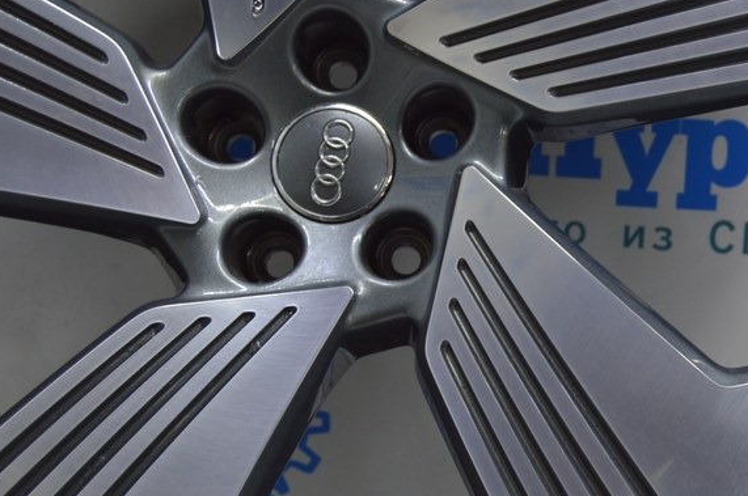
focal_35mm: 70
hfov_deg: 28.0
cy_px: 240
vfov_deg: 19.4
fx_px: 1452
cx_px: 652
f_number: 5.6
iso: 400
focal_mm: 26
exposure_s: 1/20
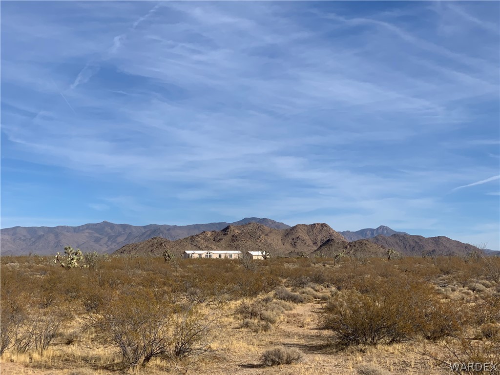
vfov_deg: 28.0
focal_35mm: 52
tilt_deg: +7.4
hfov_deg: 36.8
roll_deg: +0.7
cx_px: 250
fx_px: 751
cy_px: 188
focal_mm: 6
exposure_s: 1/1845
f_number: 2.4
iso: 16
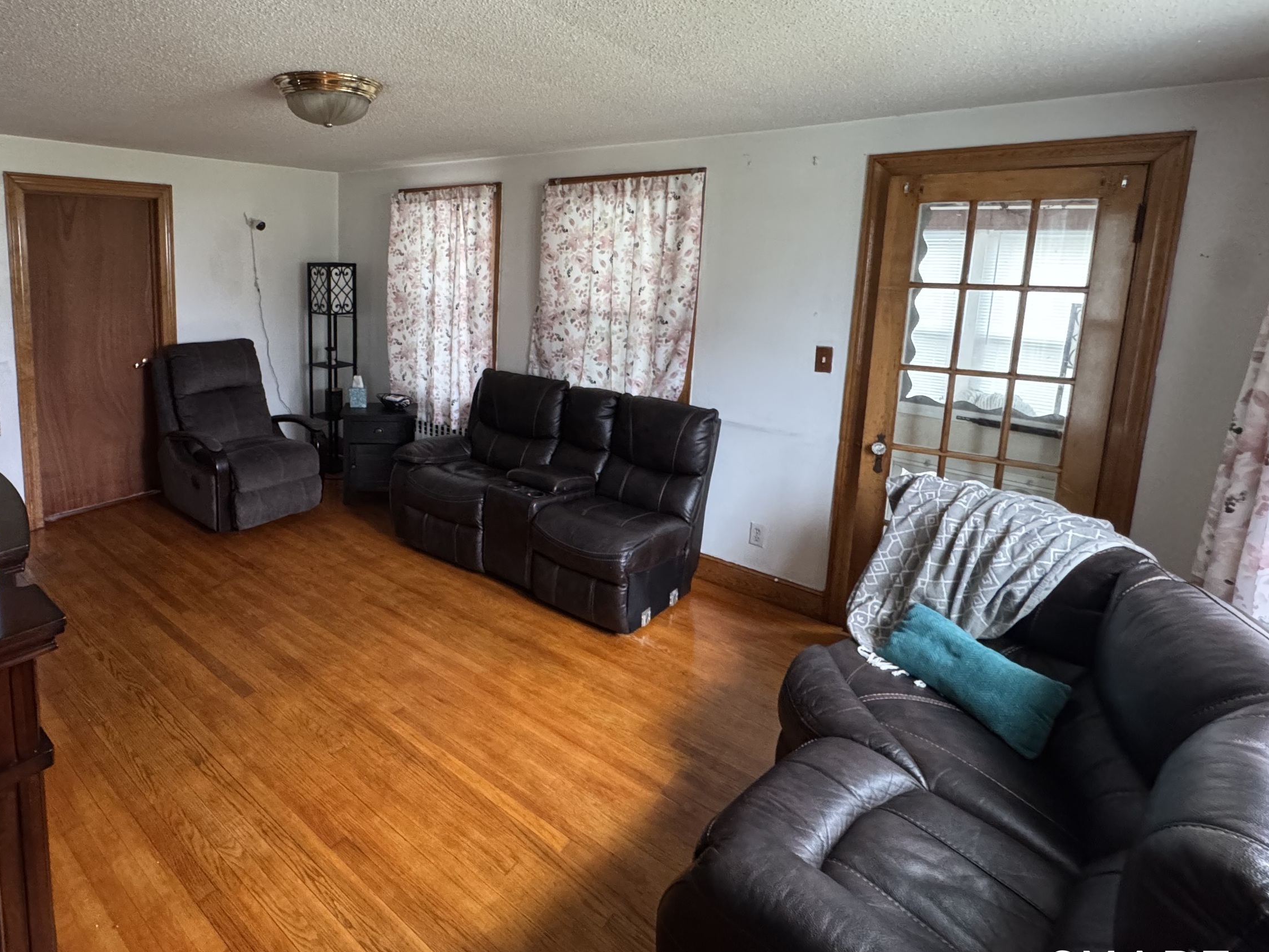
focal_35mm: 19
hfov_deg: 82.4
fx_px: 697
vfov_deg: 67.5
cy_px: 350
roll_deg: -1.2
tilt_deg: -8.6
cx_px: 446
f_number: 2.2
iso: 800
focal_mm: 2.22
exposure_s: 1/60
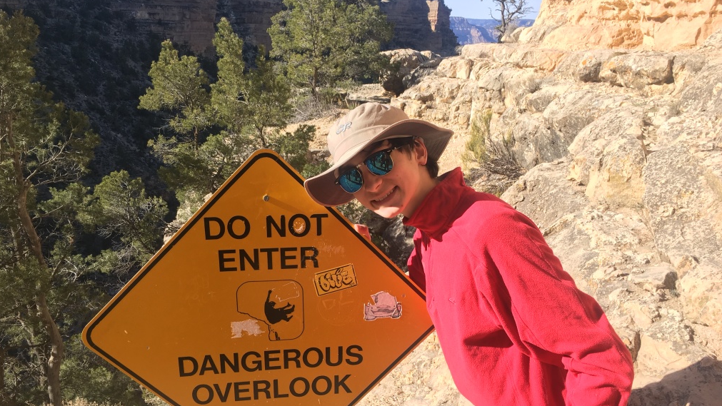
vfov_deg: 36.6
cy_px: 243
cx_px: 358
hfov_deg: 61.0
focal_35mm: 32
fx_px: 613
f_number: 2.2
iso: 25
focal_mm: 4.15
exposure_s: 1/610
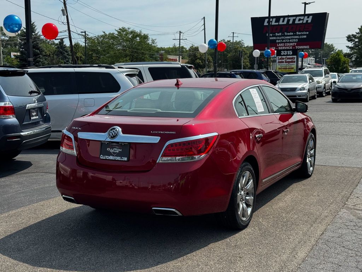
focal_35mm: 48
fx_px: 502
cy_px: 136
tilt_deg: -7.0
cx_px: 181
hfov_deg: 39.7
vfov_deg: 30.3
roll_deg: -0.3
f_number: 1.78
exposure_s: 1/3817
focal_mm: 6.76
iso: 64
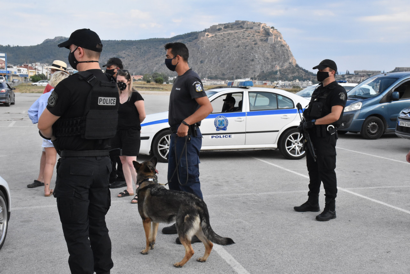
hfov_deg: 41.1
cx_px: 205
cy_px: 137
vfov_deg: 28.1
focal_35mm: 48
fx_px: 547
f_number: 16
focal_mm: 32
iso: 3200
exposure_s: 1/1000
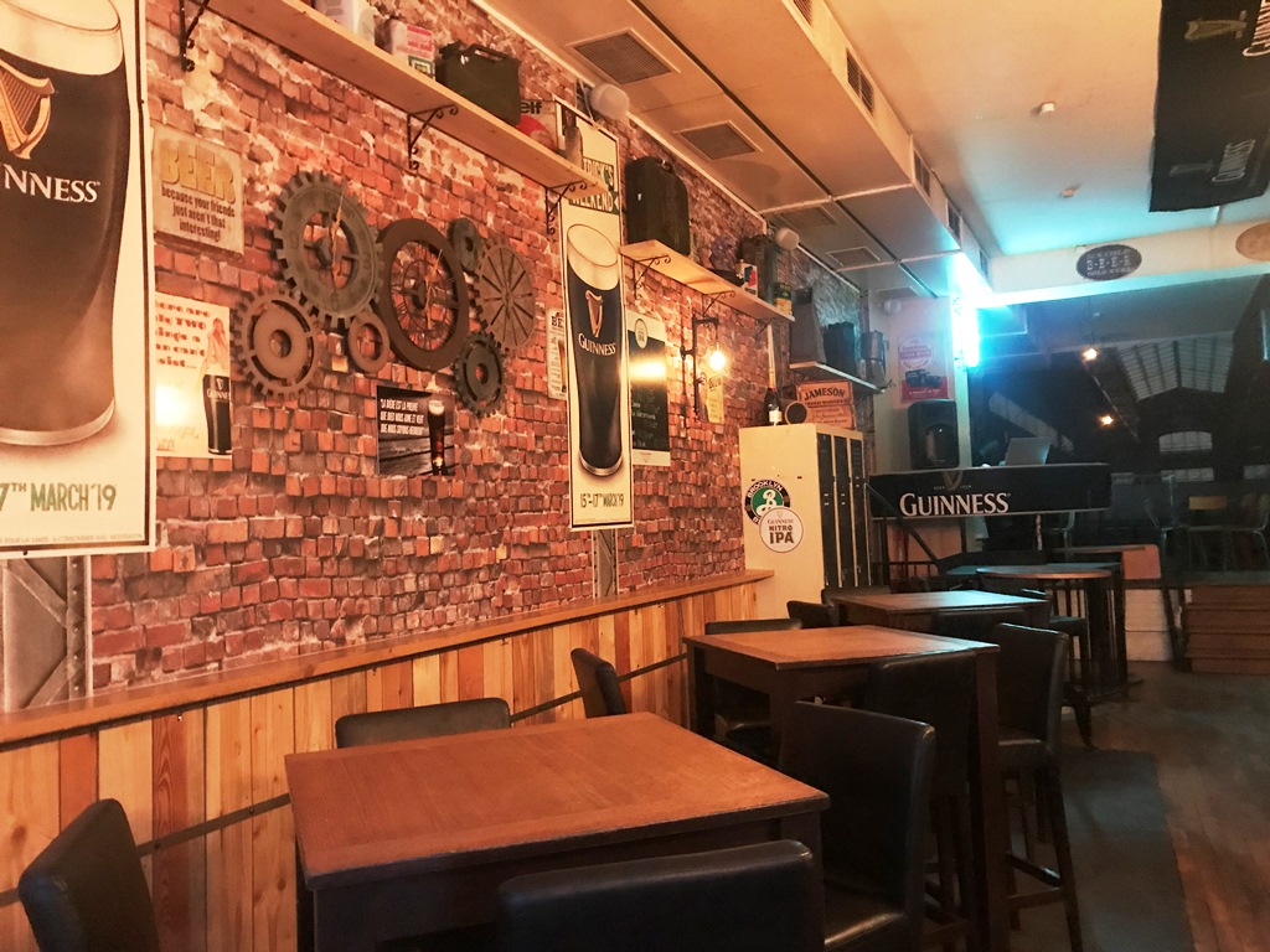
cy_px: 476
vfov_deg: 49.7
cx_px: 635
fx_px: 1027
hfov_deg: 63.4
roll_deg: +2.7
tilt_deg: +4.1
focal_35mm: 28
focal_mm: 3.99
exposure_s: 1/4
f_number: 1.8
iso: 100
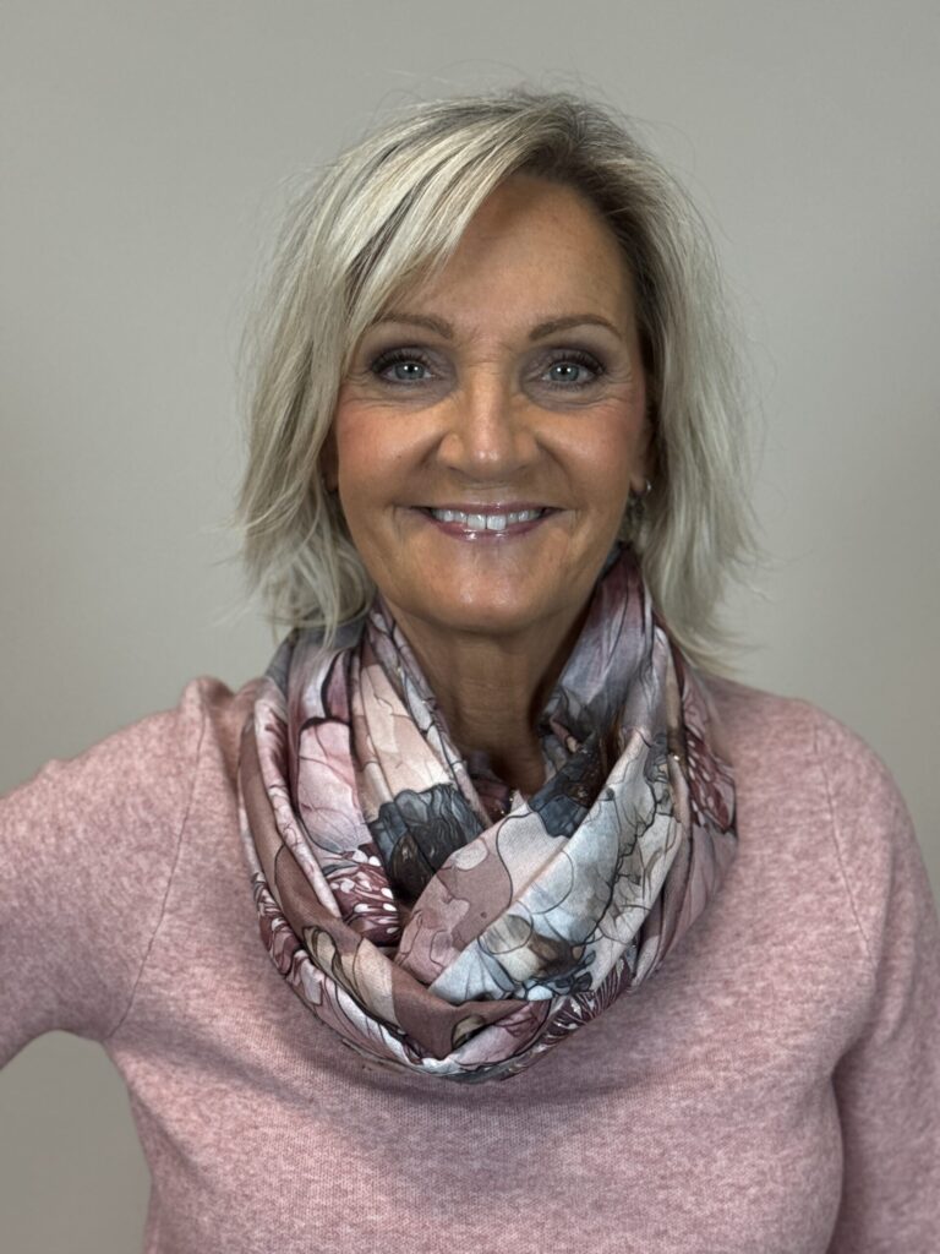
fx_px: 1738
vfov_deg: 39.7
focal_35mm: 48
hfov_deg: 30.3
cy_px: 627
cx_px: 470
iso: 100
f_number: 1.78
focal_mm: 6.76
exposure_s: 1/89
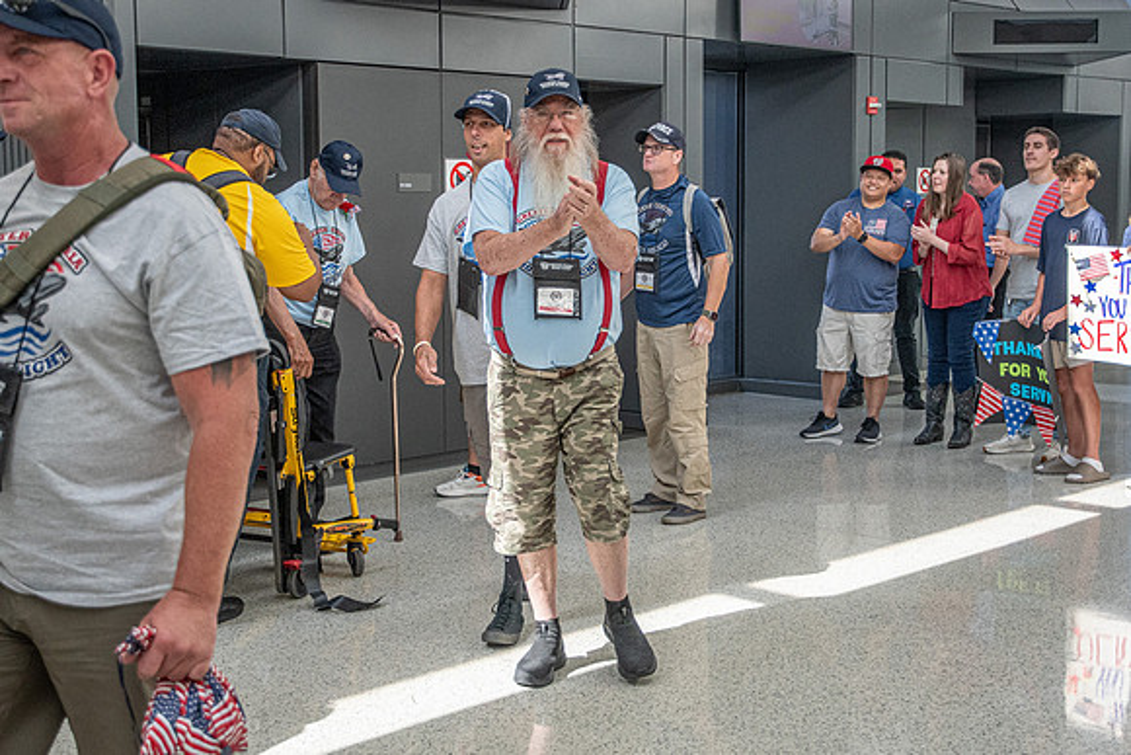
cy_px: 318
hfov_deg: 38.5
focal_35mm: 51
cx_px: 563
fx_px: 1617
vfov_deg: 26.2
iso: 800
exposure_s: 1/1600
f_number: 3.2
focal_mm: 28
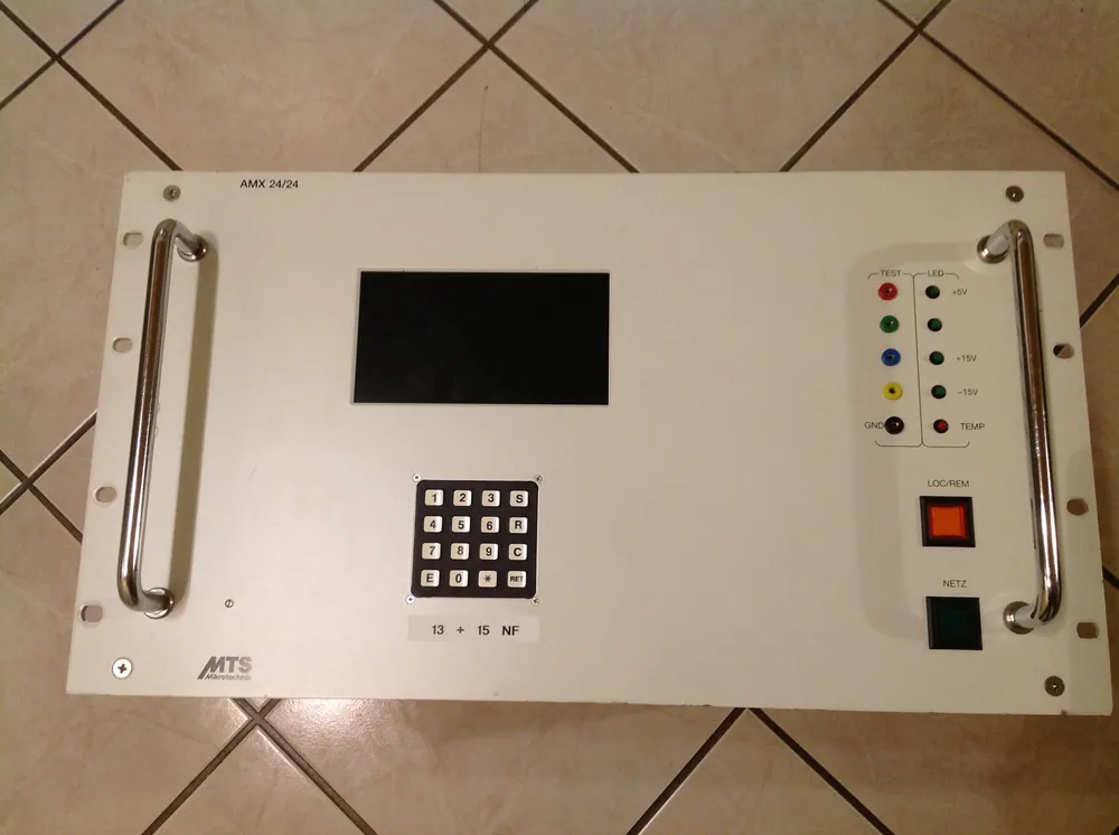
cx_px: 560
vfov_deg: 40.6
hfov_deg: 52.7
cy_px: 418
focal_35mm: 35
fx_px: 1129
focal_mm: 4.28
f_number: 2.4
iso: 125
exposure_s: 1/15
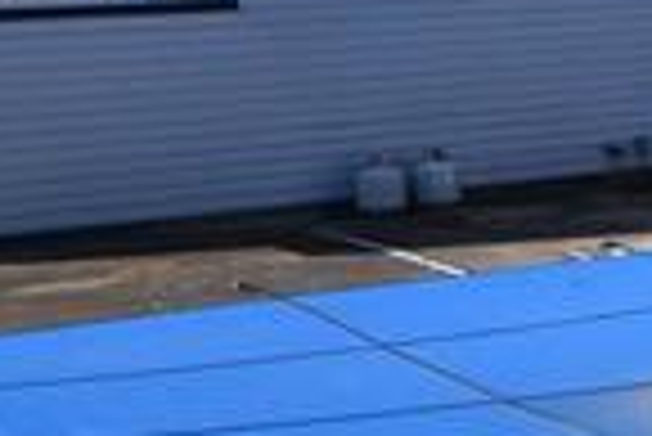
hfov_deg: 15.1
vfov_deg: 12.9
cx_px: 1353
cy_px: 99
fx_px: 1922
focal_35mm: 106
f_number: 10
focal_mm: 10
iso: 400
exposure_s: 1/320
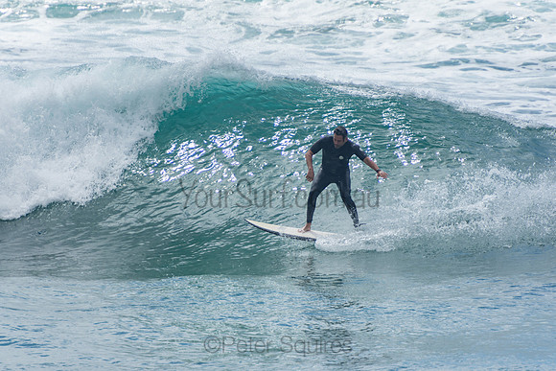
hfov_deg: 3.4
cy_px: 186
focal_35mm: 600
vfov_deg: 2.3
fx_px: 9268
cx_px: 278
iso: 180
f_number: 5.6
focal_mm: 400
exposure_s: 1/1250
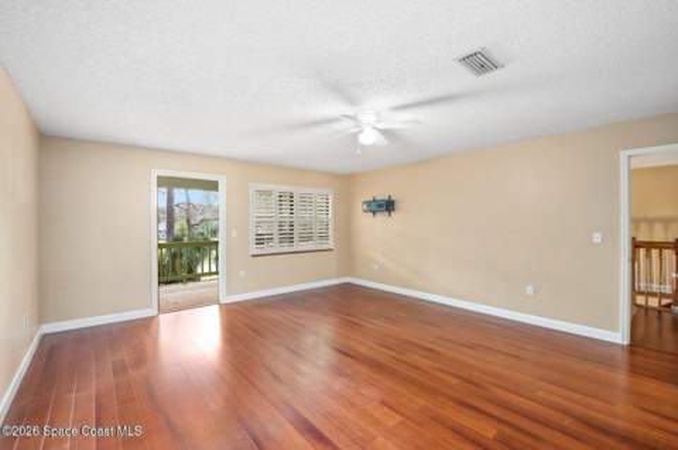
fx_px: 301
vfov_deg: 73.6
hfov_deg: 96.8
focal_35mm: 16
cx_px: 339
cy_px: 225
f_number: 9
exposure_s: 1/1.25
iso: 800
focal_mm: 16
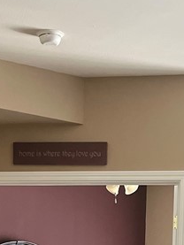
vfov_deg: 18.7
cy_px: 335
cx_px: 79
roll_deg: -0.7
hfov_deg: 15.4
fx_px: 680
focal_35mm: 96
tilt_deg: -6.2
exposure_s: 1/60
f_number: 1.6
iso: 500
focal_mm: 5.1
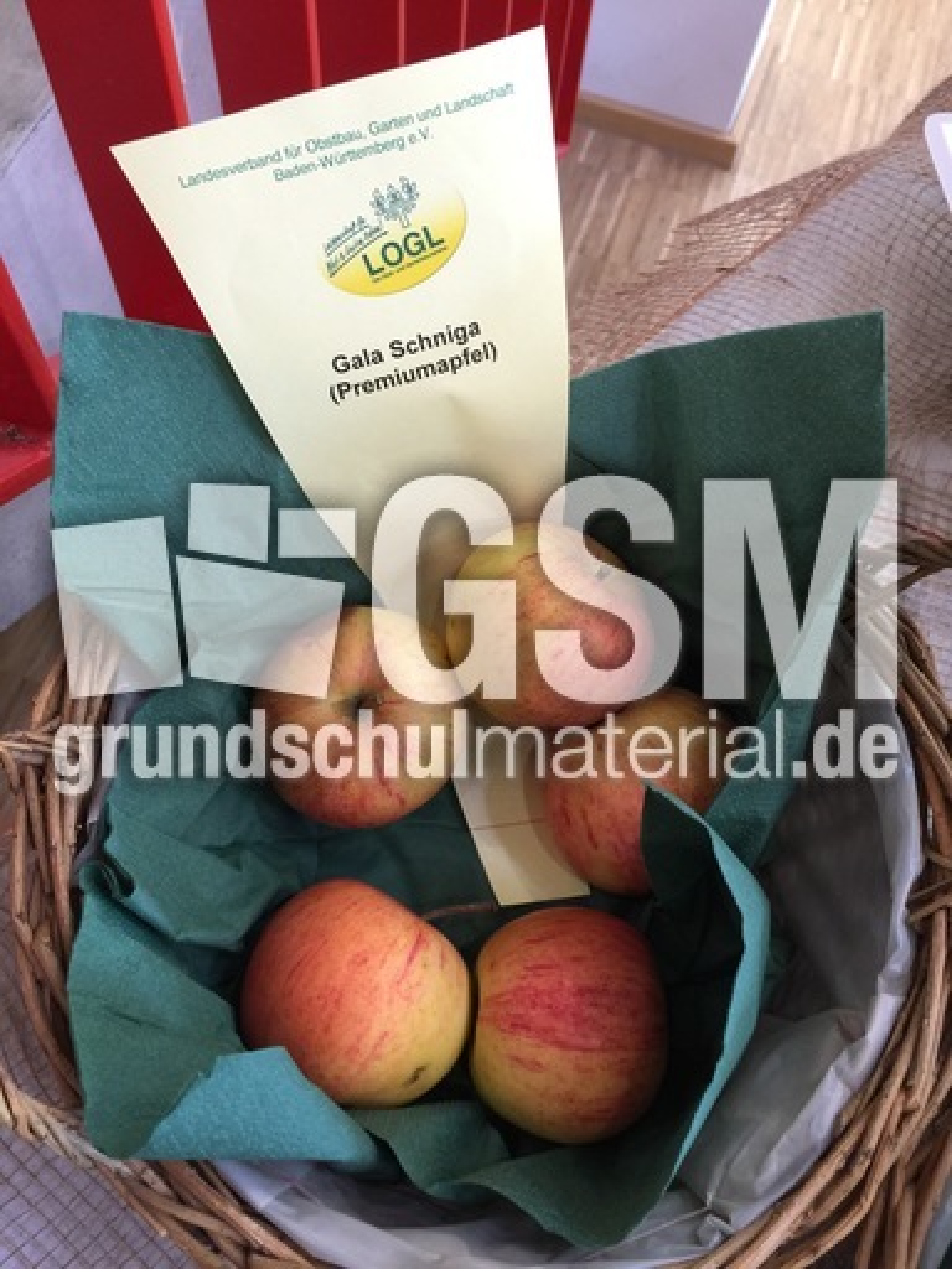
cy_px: 634
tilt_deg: -64.2
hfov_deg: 48.2
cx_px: 476
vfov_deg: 61.7
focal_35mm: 29
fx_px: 1063
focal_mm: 4.15
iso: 50
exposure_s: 1/15
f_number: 2.2
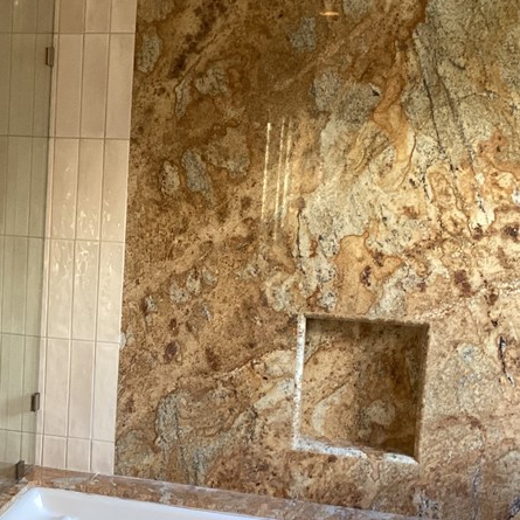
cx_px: 43
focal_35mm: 63
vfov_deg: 27.3
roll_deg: -2.7
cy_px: 277
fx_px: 1071
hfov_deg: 26.3
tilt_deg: -8.2
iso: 250
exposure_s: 1/50
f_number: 2.4
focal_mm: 3.3
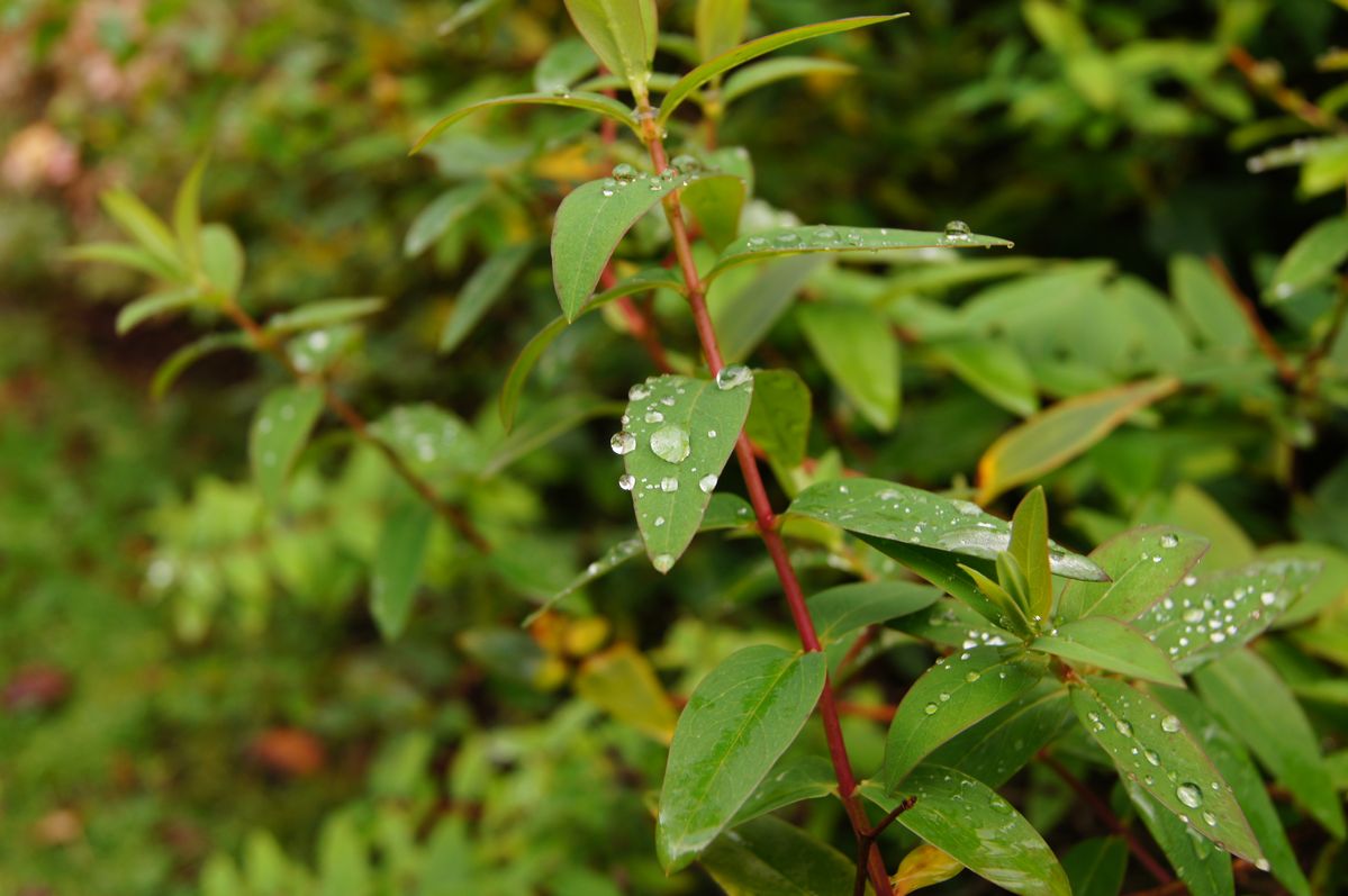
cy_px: 448
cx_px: 674
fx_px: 1459
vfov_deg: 34.1
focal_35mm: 39
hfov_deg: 49.6
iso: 200
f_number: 5.6
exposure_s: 1/50
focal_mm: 26
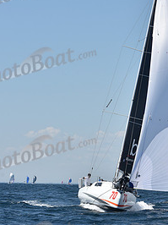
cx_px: 141
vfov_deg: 10.3
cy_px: 97
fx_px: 1251
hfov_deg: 7.7
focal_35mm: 193
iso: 200
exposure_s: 1/1000
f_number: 8
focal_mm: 92
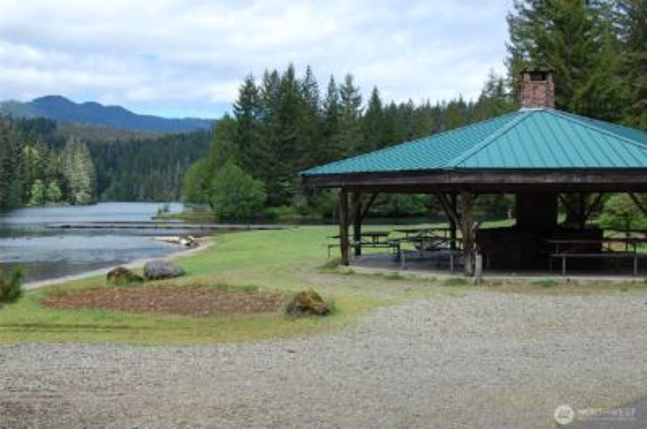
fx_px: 861
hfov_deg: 41.2
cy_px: 214
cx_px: 324
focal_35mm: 48
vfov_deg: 28.0
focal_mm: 32
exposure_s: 1/250
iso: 280
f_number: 10
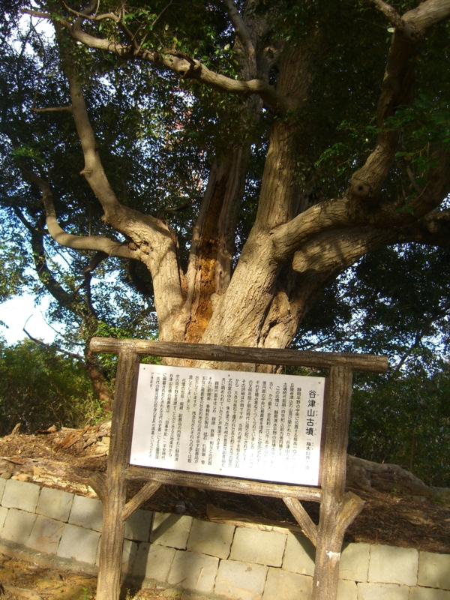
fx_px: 659
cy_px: 300
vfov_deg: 49.0
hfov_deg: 37.7
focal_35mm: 38
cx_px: 225
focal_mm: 7.9
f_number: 2.8
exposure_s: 1/250
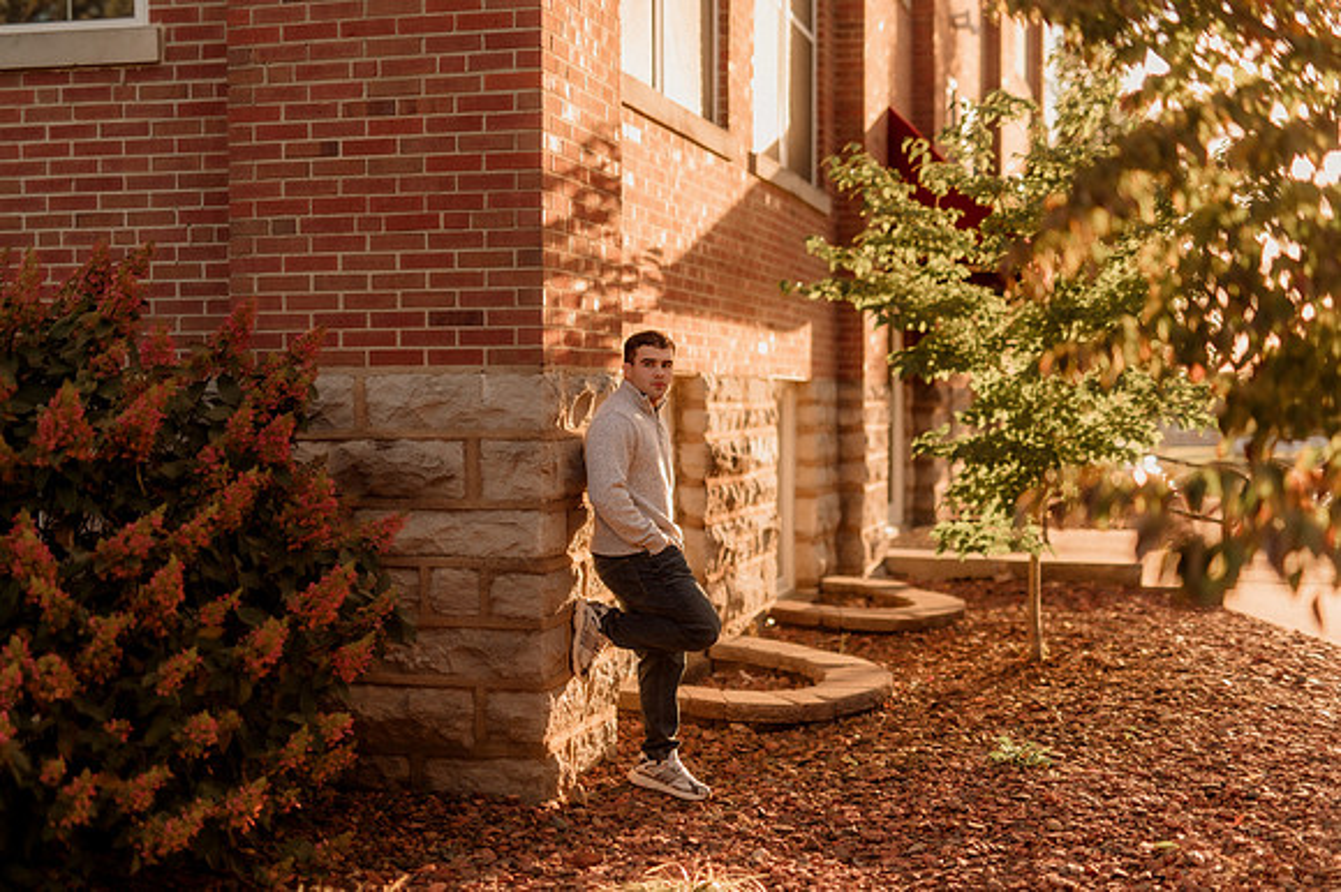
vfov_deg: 27.0
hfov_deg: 39.6
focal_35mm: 50
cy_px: 446
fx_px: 1861
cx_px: 670
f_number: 1.4
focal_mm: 50
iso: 250
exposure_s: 1/1600
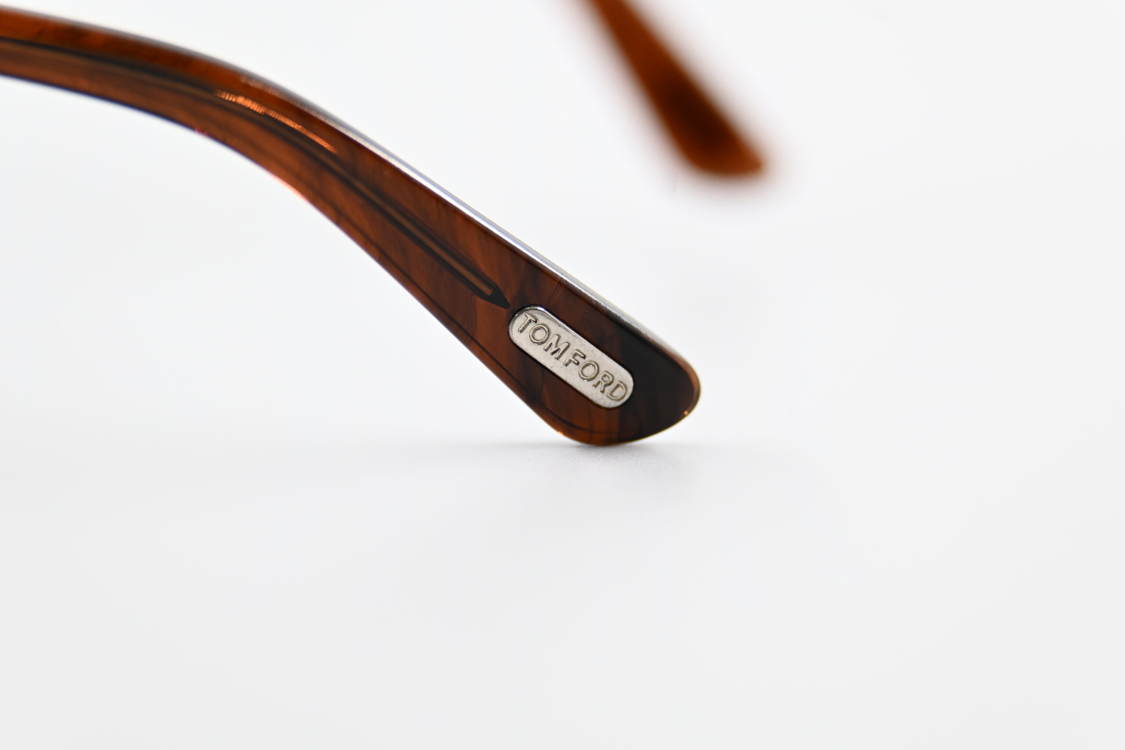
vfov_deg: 11.1
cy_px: 375
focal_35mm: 123
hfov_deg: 16.7
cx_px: 562
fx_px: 3844
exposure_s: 1/400
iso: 800
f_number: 5
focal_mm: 82
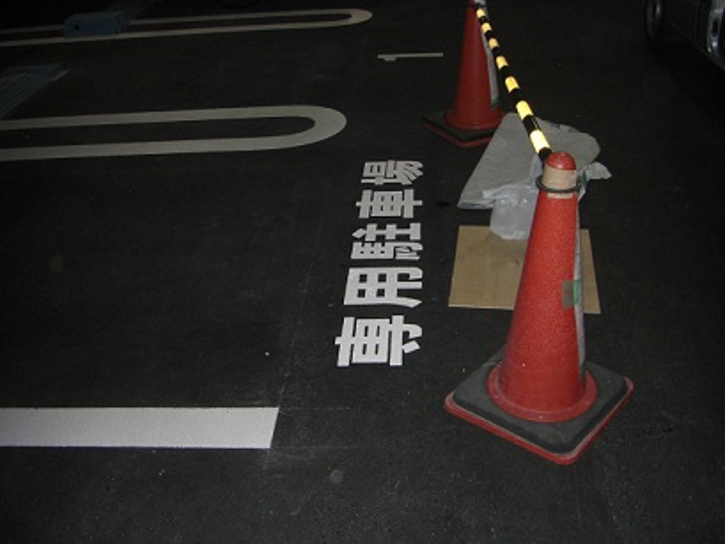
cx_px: 362
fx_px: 796
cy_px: 272
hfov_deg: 49.0
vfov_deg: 37.7
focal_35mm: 38
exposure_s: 1/60
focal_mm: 6.3
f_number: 3.4
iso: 200
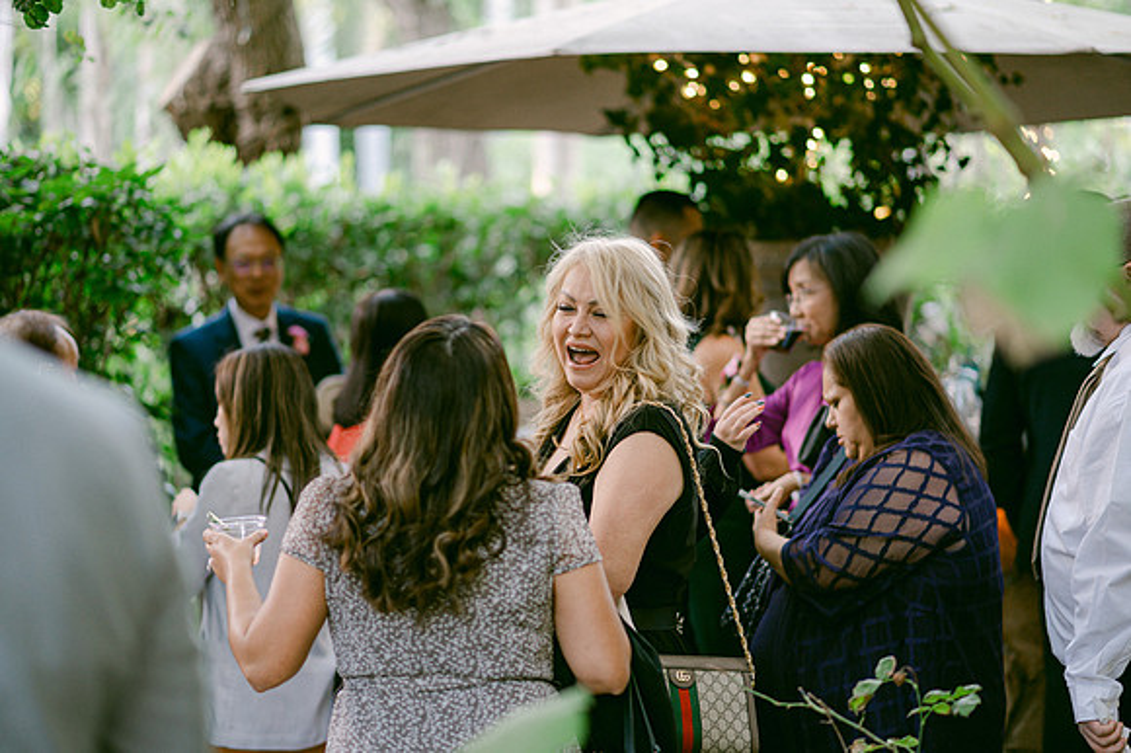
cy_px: 376
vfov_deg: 16.1
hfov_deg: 23.9
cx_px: 566
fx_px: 2669
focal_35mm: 85
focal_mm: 85
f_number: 1.8
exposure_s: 1/100
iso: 640
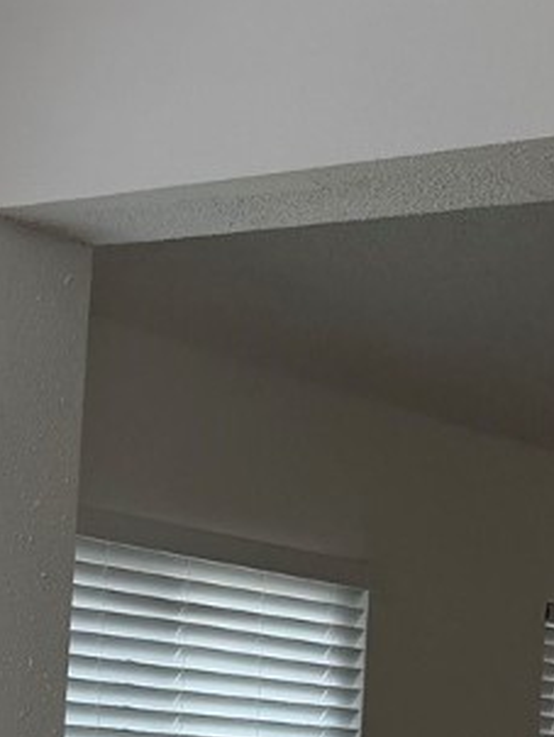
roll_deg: -3.3
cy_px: 730
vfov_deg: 15.8
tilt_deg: +1.9
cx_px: -159
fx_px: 2600
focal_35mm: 122
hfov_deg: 11.8
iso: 125
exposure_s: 1/213
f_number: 1.78
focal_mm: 6.76
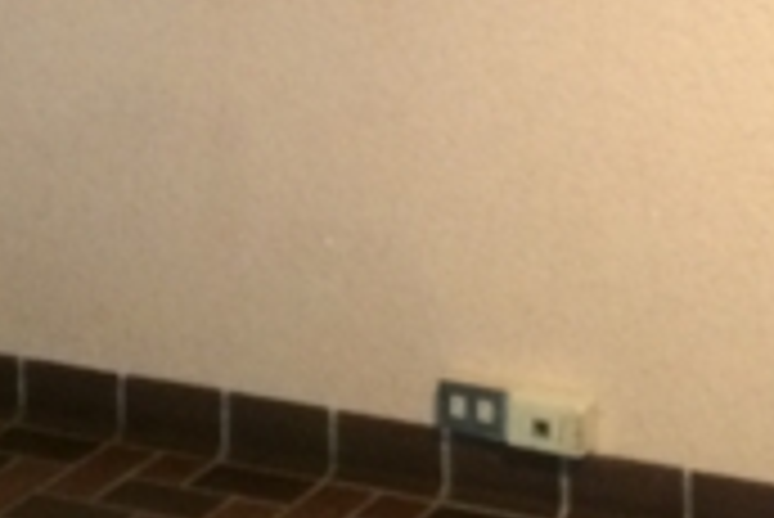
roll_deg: +1.3
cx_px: 590
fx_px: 2410
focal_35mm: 112
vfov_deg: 11.1
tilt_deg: -0.8
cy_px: -509
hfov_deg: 18.1
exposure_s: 1/30
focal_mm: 4.15
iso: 250
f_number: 2.2
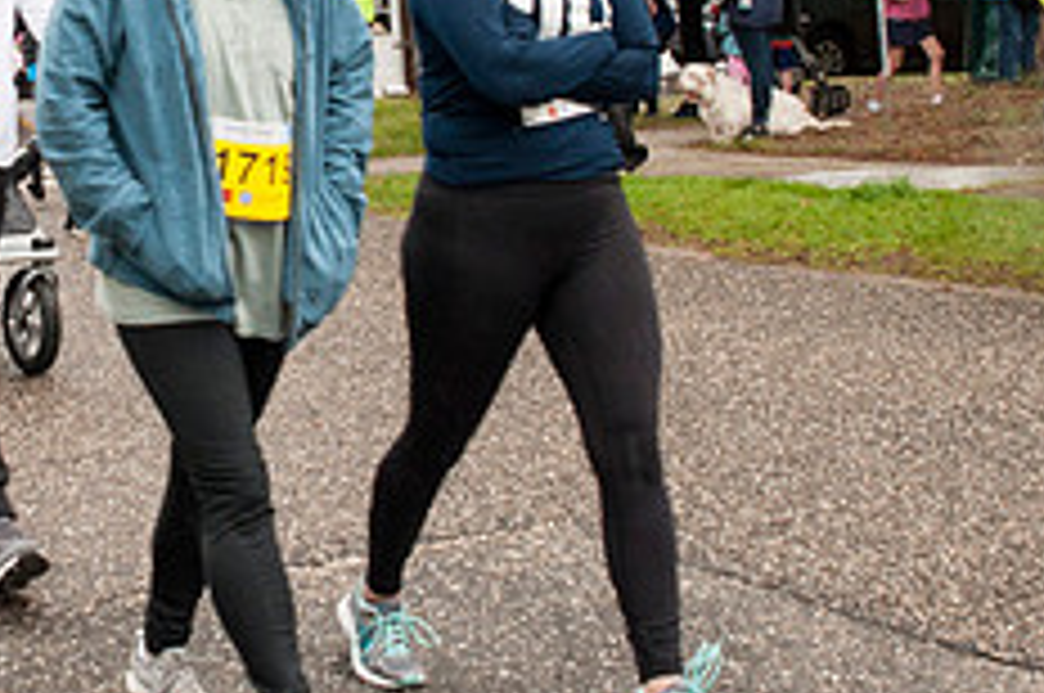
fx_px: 2606
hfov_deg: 22.2
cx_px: 153
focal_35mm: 90
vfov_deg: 15.1
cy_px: 151
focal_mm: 24
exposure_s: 1/250
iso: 1000
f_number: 5.6
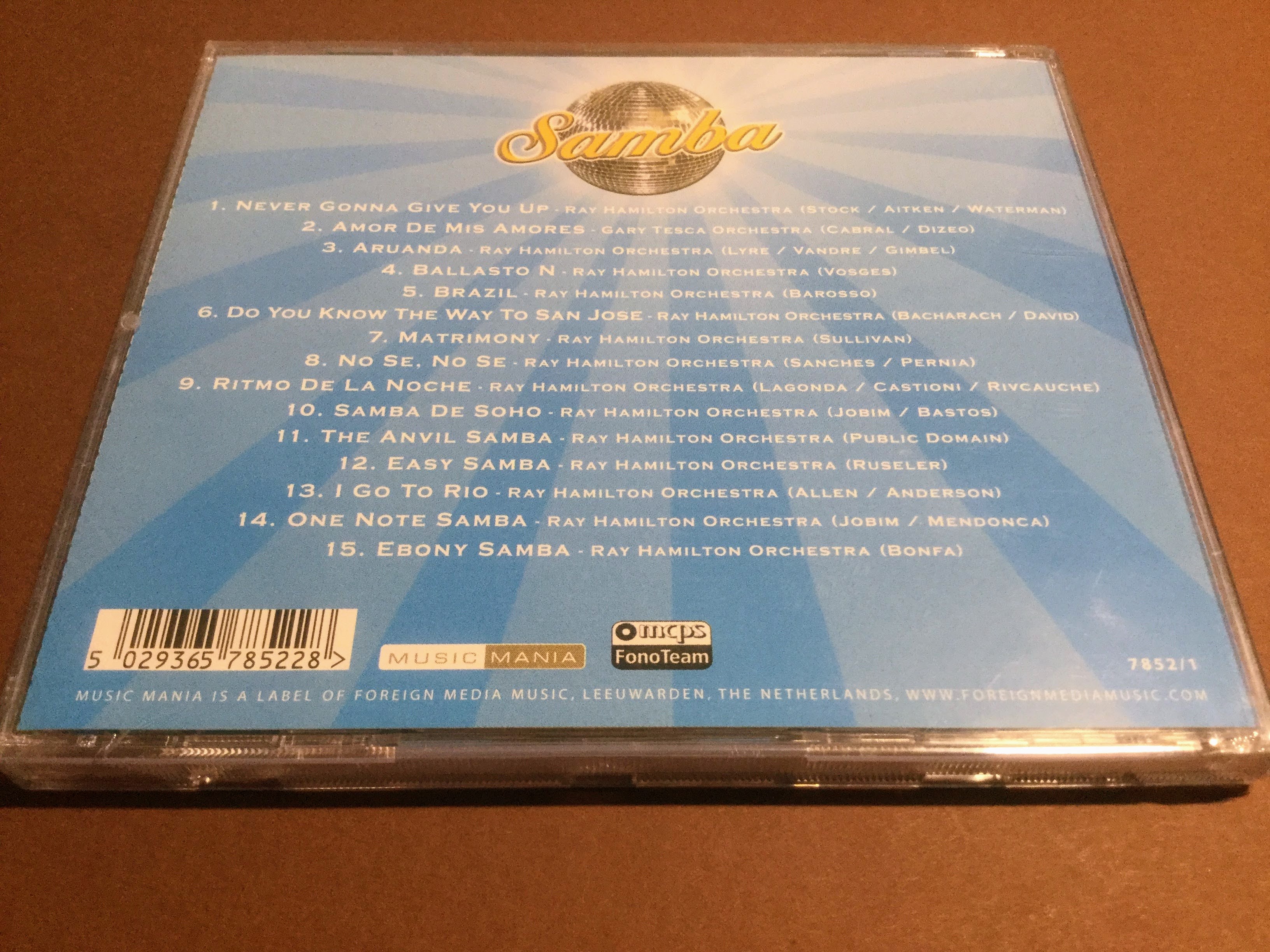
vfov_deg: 45.4
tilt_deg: -57.0
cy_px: 476
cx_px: 635
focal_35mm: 31
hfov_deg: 58.4
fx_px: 1137
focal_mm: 3.3
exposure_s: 1/33
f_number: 2.4
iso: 125
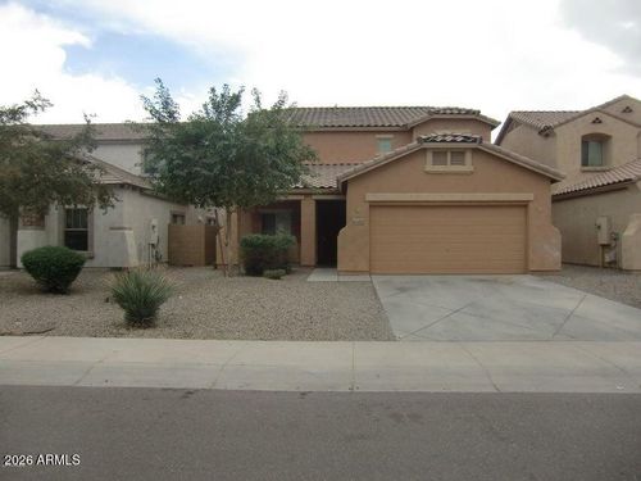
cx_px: 320
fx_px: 444
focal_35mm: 24
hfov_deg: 71.6
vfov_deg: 56.8
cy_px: 240
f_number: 3.2
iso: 64
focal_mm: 4.3
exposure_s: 1/400
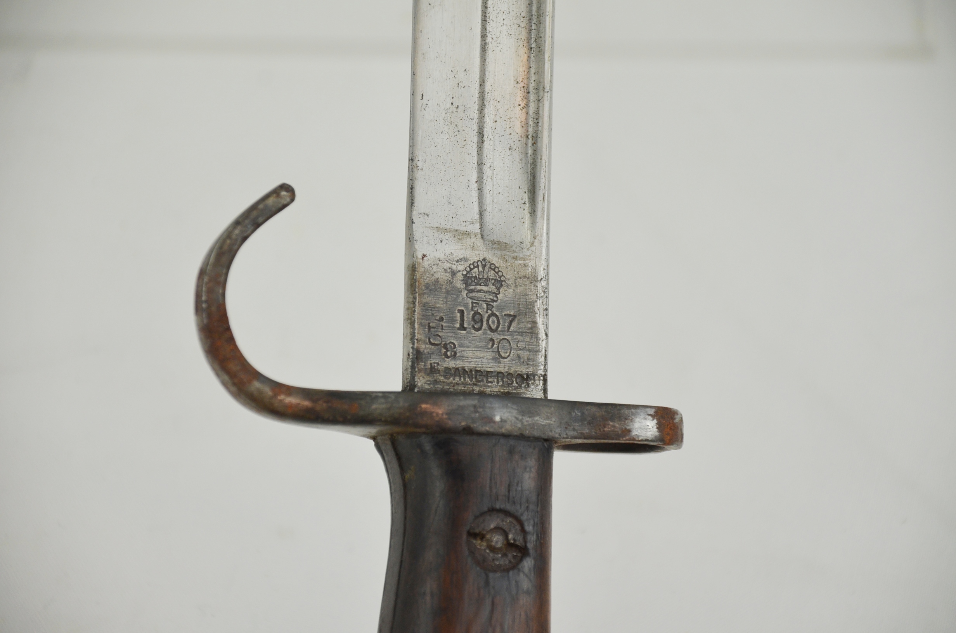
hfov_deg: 10.2
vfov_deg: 6.8
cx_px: 478
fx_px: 5366
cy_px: 316
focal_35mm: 202
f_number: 5.6
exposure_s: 1/250
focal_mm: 135
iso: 500
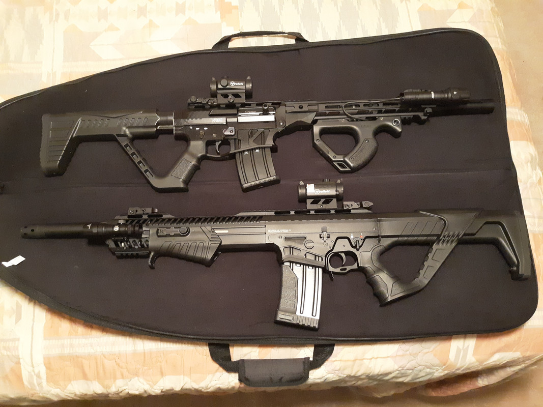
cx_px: 272
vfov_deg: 49.7
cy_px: 204
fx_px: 439
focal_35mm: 28
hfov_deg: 63.4
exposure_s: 1/10
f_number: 1.7
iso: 800
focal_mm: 3.7
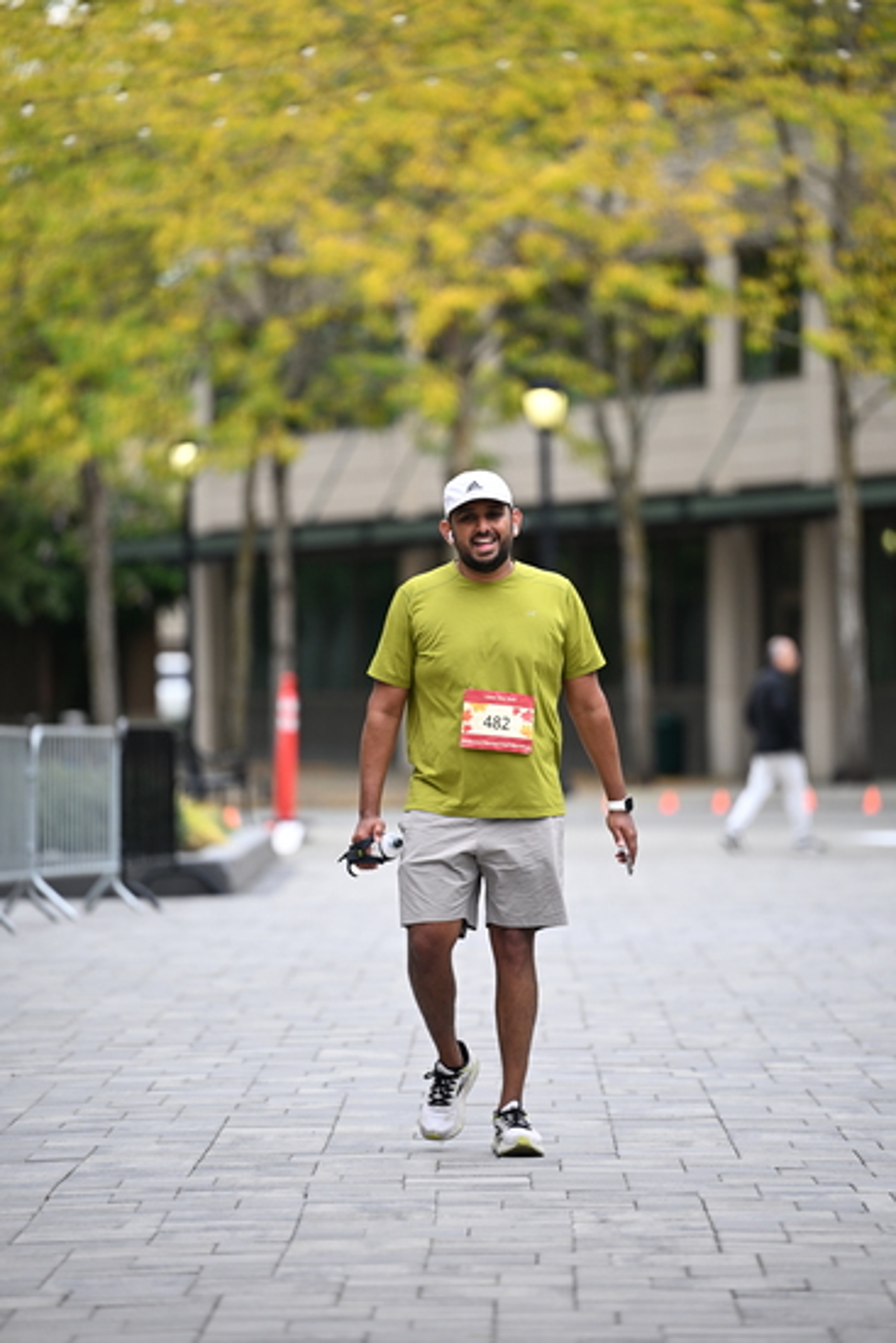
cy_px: 672
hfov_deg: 7.2
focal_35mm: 190
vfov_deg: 10.8
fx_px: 7088
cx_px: 448
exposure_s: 1/1250
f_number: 2.8
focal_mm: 190
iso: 400
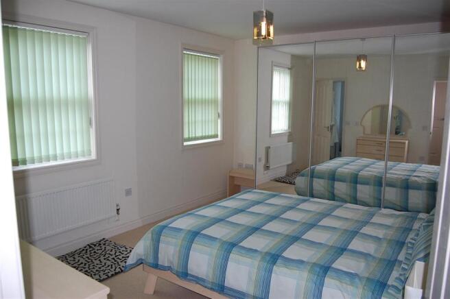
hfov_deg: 67.4
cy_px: 150
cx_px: 225
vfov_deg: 47.8
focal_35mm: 27
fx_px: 337
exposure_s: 1/60
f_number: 3.5
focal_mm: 18
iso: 400
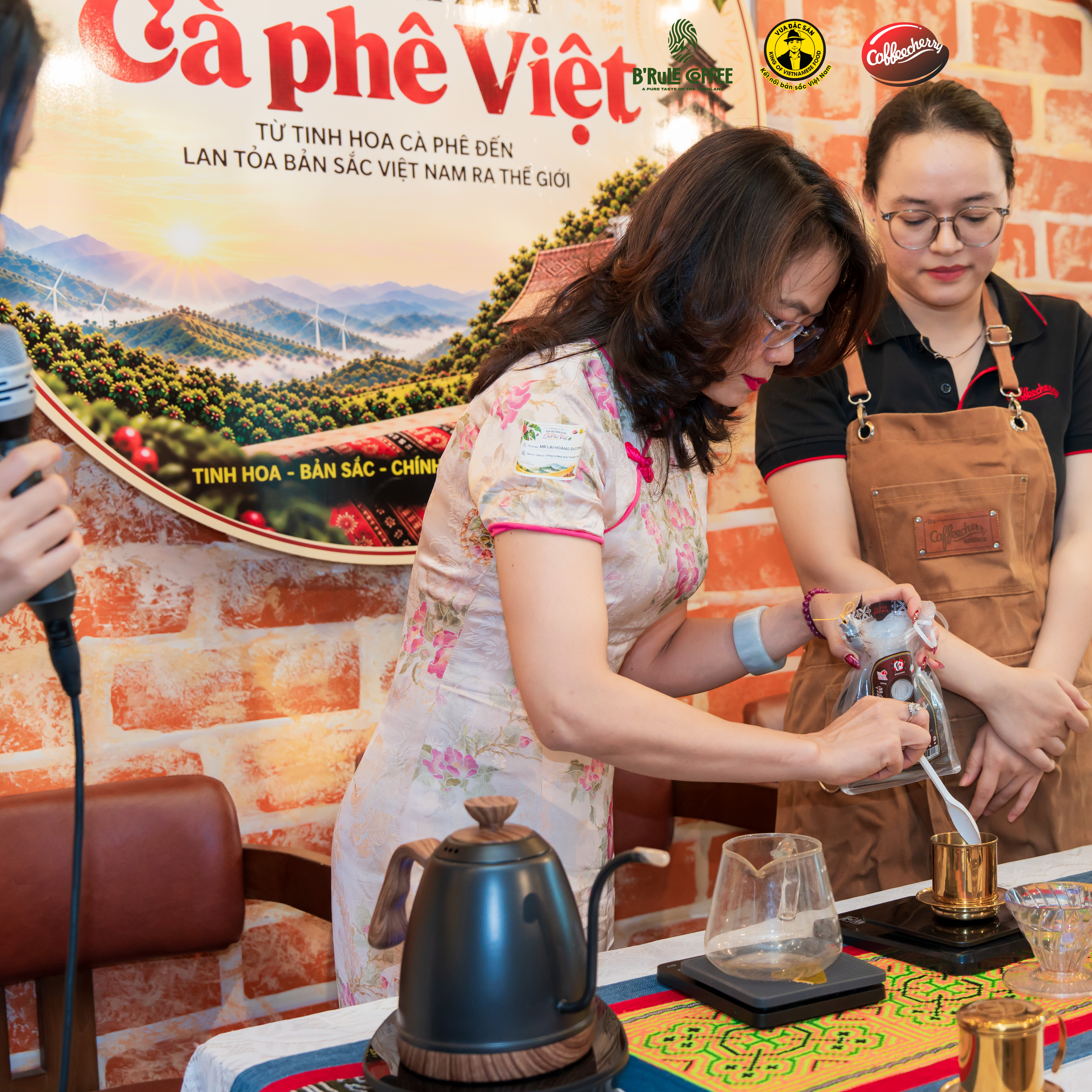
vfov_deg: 32.2
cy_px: 539
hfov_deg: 31.6
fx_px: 1892
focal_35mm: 53
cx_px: 829
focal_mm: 41
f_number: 4.5
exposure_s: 1/125
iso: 1600
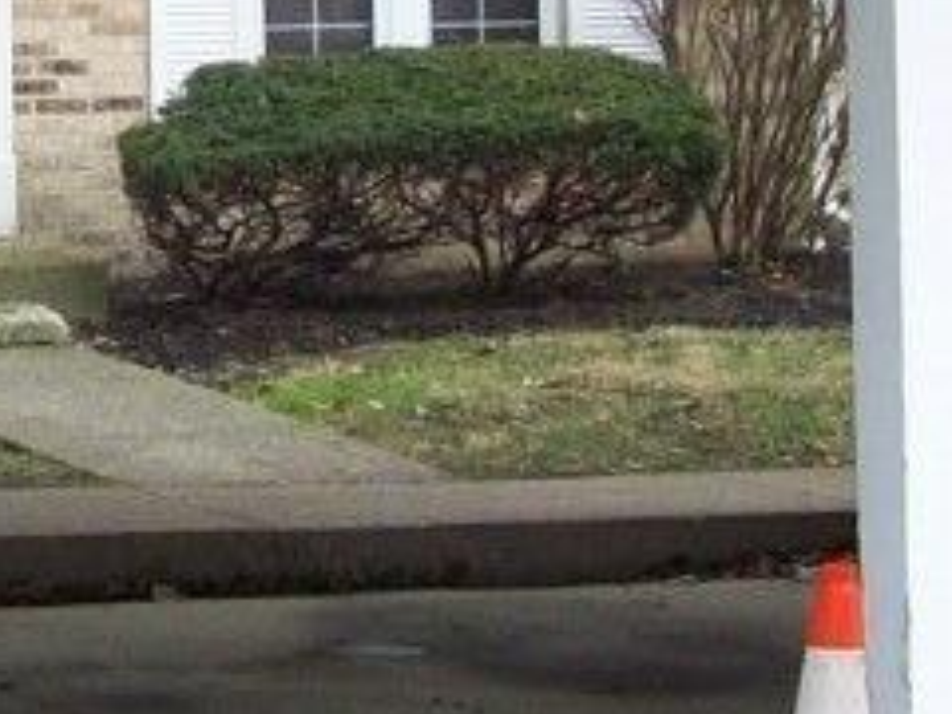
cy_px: -95
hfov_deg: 10.2
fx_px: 5280
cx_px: -24
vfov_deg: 7.7
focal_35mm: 192
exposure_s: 1/106
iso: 80
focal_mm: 6
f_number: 2.7
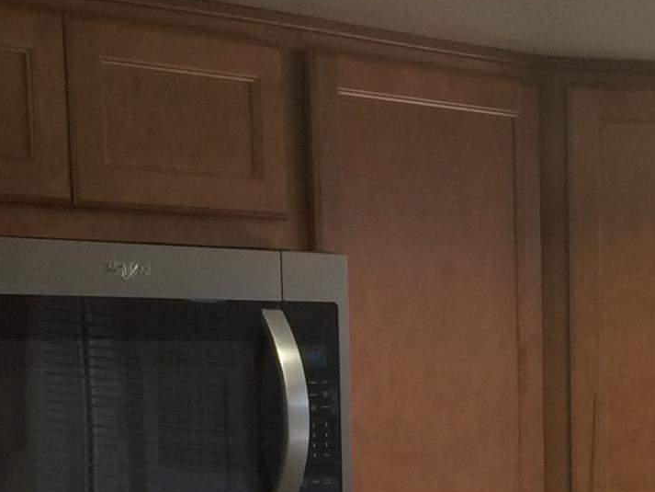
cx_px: 919
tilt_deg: -11.8
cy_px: 802
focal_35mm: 122
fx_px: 2309
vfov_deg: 11.5
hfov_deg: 15.2
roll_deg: -1.8
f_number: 2.2
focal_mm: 4.15
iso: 32
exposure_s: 1/40
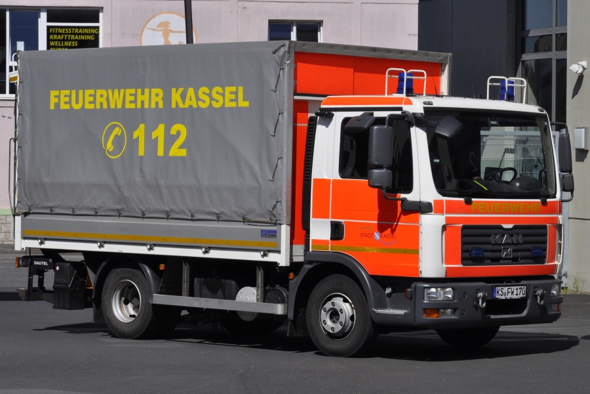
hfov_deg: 19.5
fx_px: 1721
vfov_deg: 13.0
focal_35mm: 105
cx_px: 295
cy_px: 197
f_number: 10
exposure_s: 1/1600
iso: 500
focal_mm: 70
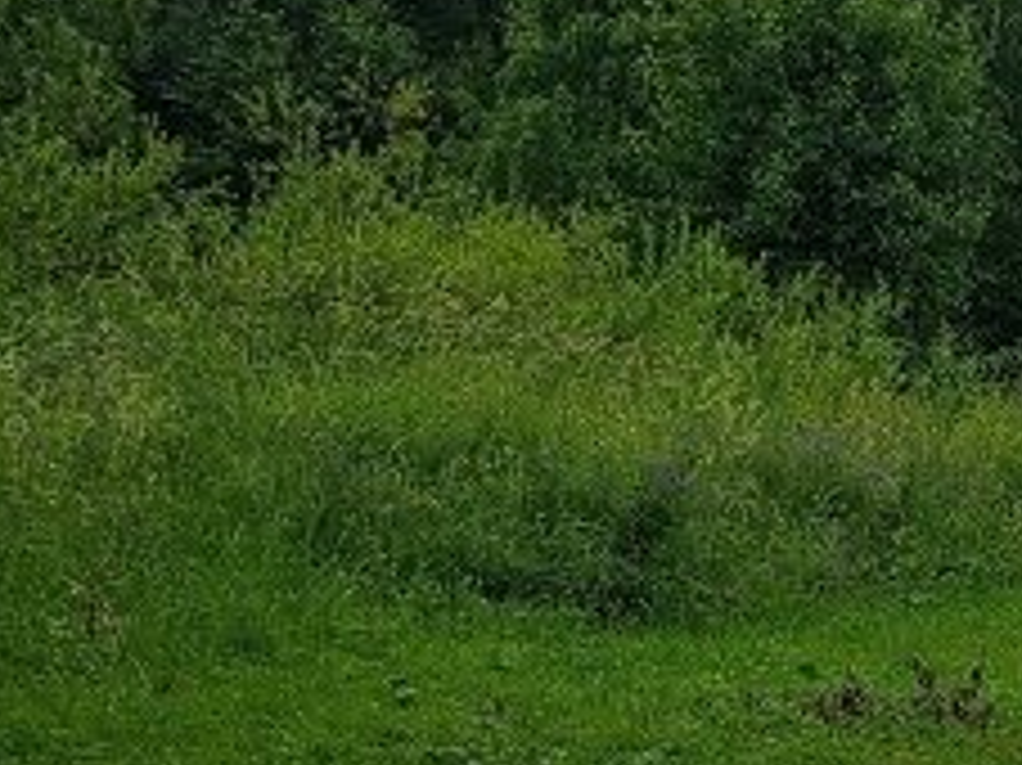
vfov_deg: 12.9
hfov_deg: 15.8
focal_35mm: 113
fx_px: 3334
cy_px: 799
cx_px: 1589
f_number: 1.7
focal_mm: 5.24
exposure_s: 1/242
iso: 51
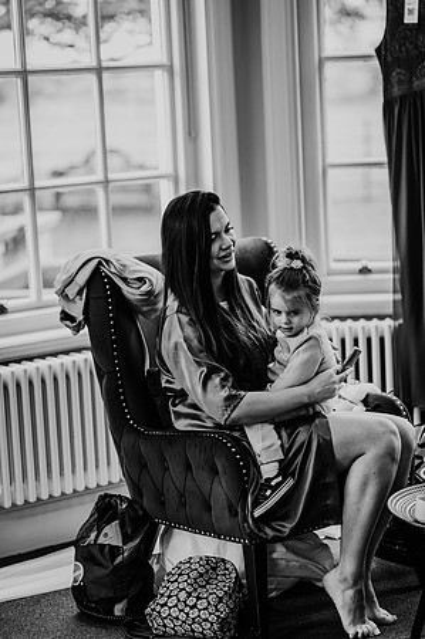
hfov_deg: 16.0
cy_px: 320
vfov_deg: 23.9
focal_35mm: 85
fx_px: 1509
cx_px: 212
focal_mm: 85
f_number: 1.8
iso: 360
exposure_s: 1/125
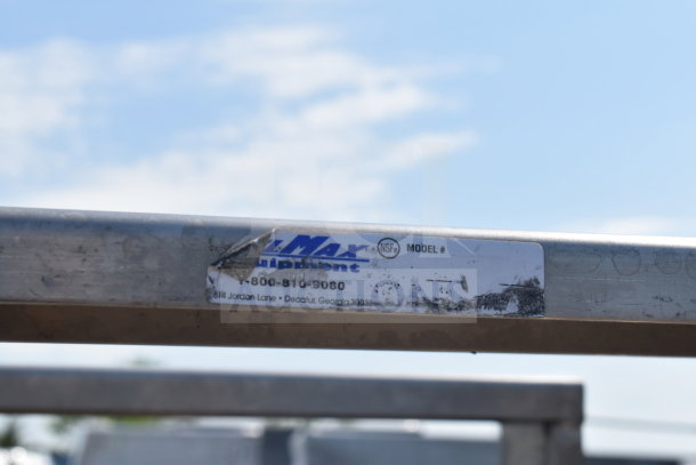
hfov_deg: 24.6
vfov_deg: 16.6
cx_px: 348
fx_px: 1595
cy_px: 232
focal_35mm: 82
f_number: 9
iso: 200
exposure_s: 1/320
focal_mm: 55
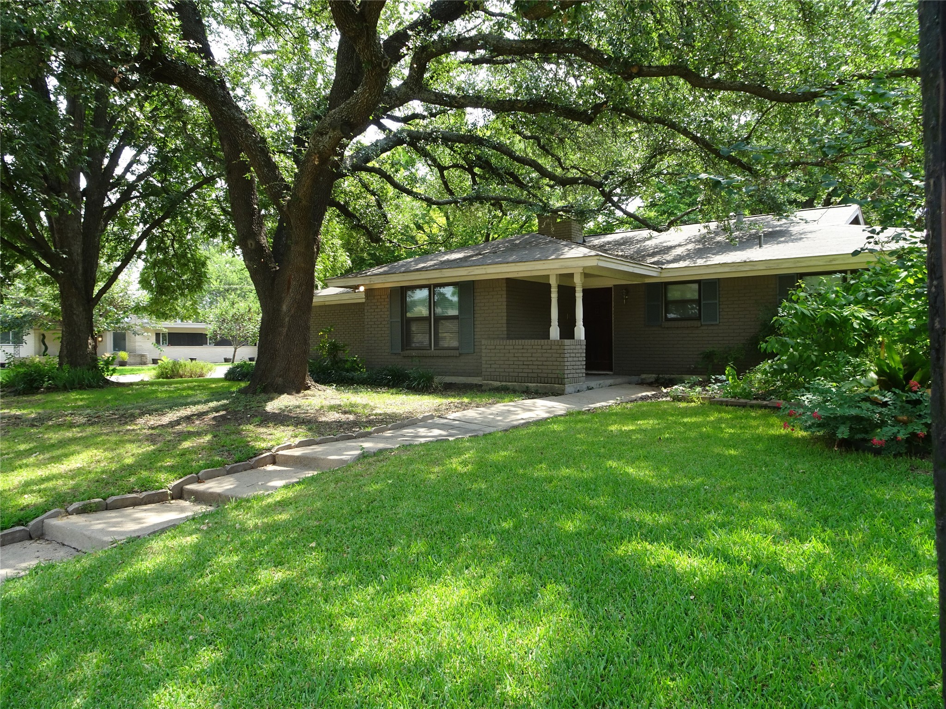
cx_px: 473
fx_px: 656
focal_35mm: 24
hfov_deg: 71.6
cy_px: 354
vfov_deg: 56.8
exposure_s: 1/125
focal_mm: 4.1
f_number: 3.5
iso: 80
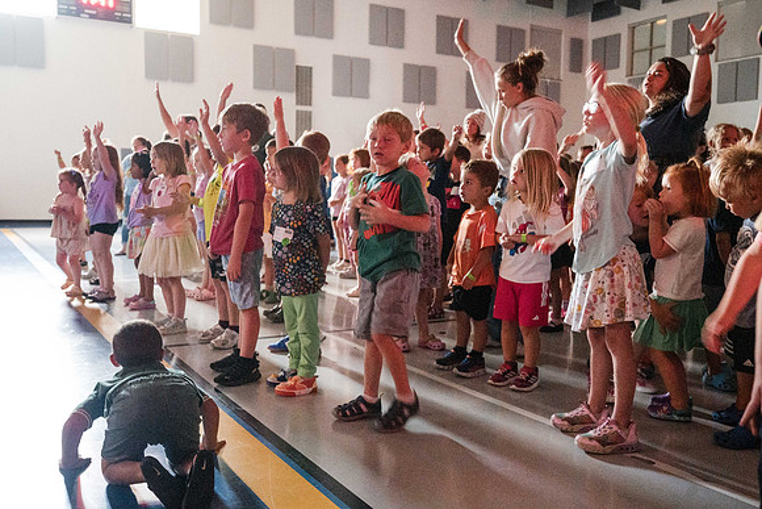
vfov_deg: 40.4
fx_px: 691
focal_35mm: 33
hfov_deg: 57.7
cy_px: 253
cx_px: 379
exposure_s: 1/60
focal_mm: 30
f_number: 4
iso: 18000
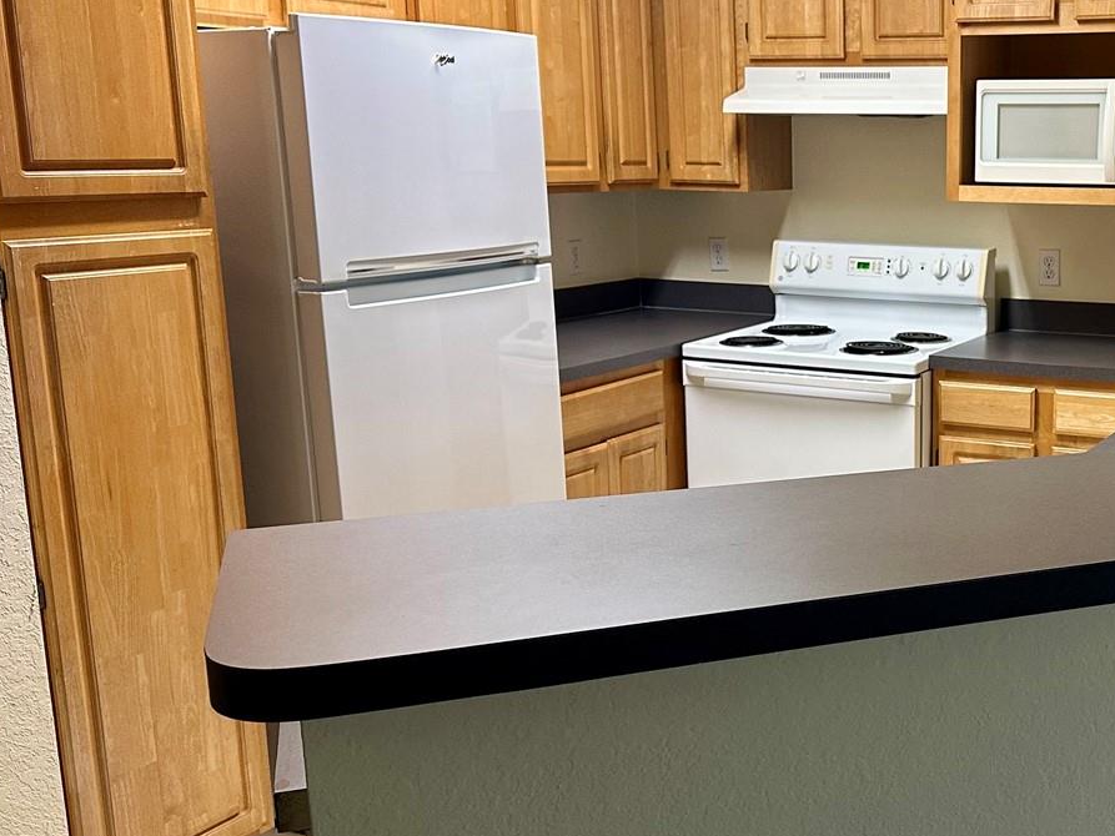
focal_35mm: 43
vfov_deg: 33.6
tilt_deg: -11.1
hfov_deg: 41.2
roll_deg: -0.3
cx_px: 949
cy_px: 425
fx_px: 1385
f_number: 1.78
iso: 250
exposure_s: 1/60
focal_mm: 6.86
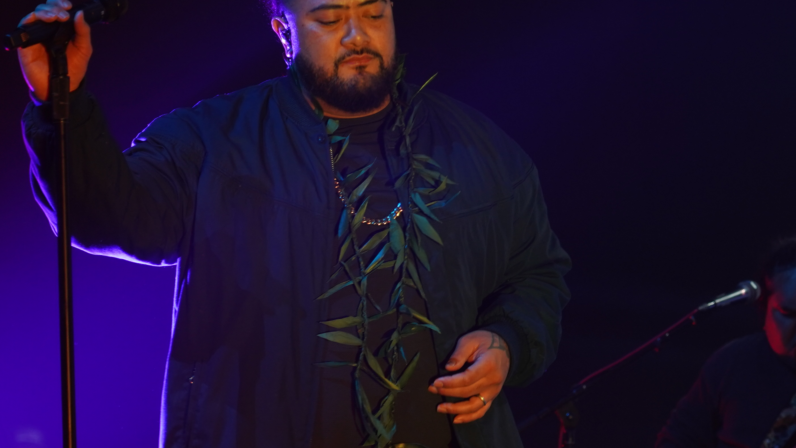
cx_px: 274
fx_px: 4981
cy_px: 484
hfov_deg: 9.1
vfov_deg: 5.1
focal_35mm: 236
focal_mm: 105
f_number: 4
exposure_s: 1/125
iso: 640
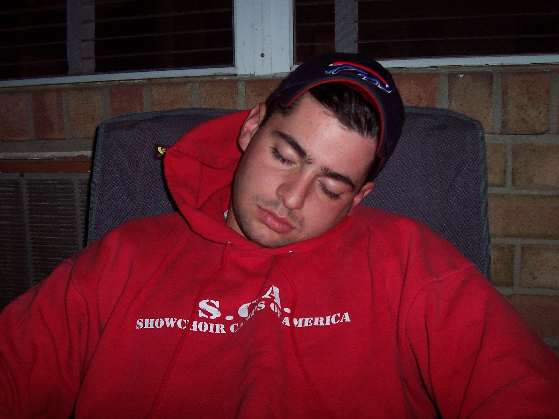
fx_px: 597
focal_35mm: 37
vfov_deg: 38.7
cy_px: 210
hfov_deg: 50.1
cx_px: 280
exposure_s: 1/60
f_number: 2.8
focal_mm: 5.6
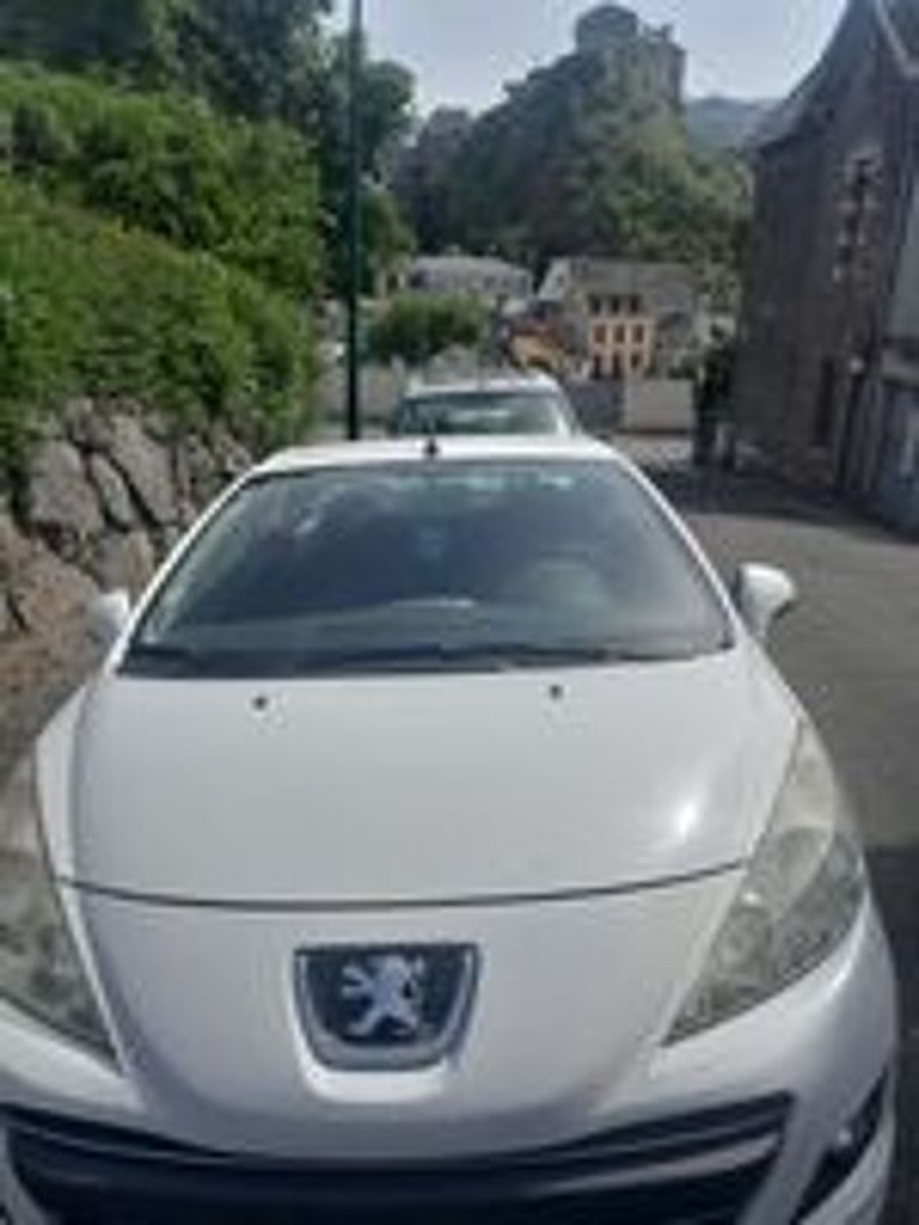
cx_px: 460
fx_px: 956
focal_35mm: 27
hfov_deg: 51.4
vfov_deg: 65.3
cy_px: 612
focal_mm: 4
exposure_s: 1/839
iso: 40
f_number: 1.8
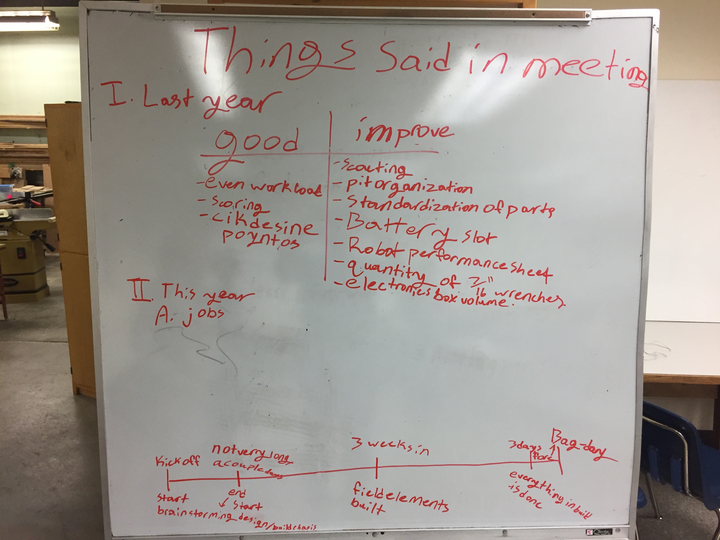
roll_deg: -1.4
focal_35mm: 29
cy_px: 270
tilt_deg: -13.9
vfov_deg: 48.2
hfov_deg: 61.7
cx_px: 360
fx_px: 603
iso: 50
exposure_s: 1/30
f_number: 2.2
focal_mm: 4.15
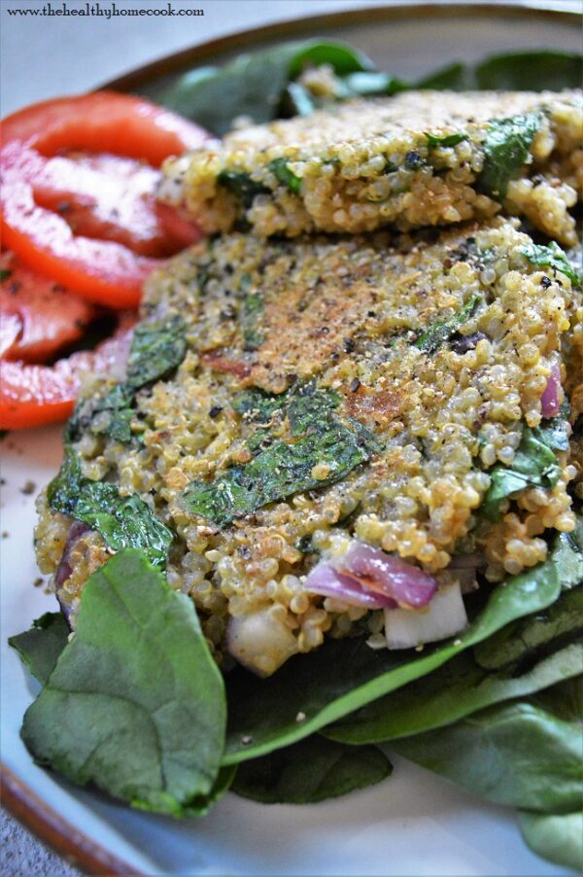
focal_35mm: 48
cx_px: 292
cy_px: 438
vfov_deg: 41.1
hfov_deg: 28.0
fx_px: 1168
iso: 3200
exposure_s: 1/125
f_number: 4.8
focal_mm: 32
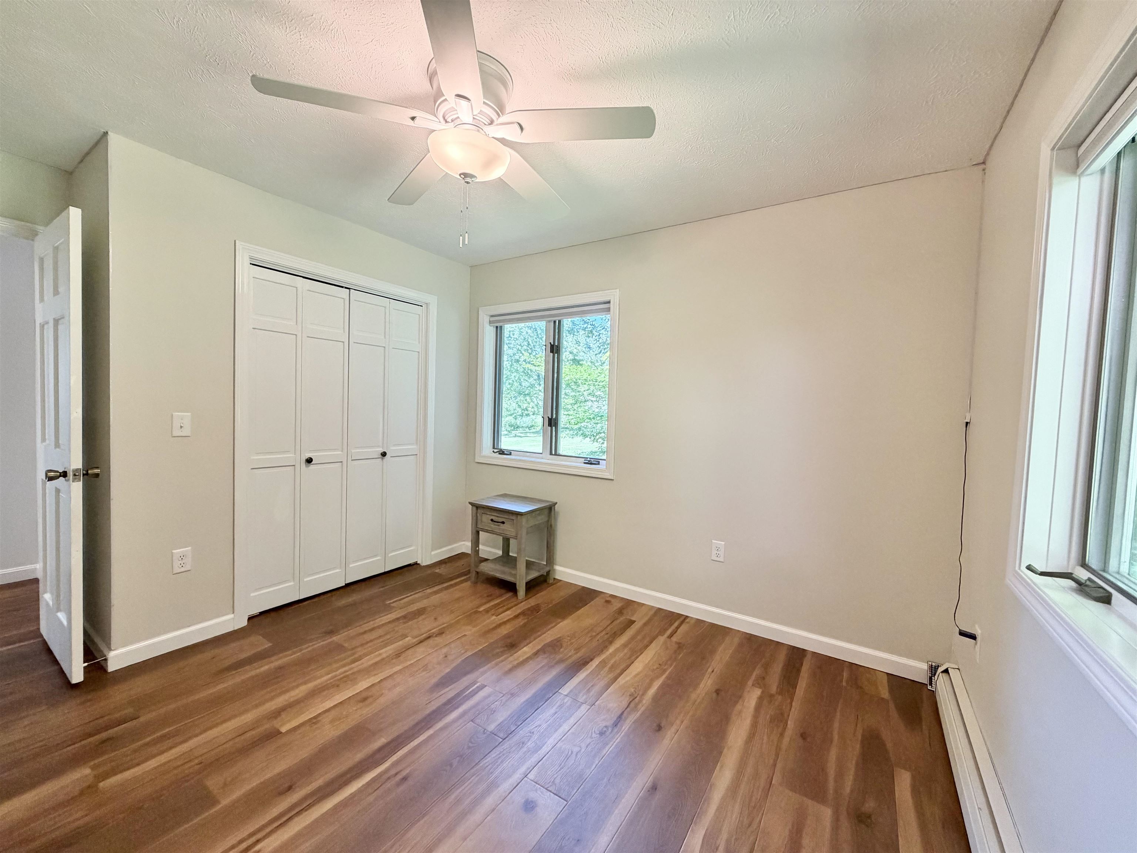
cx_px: 568
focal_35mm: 14
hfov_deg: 102.1
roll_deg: -2.1
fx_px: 460
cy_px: 426
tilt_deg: -2.4
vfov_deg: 85.7
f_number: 2.2
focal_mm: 2.22
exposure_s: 1/120
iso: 320
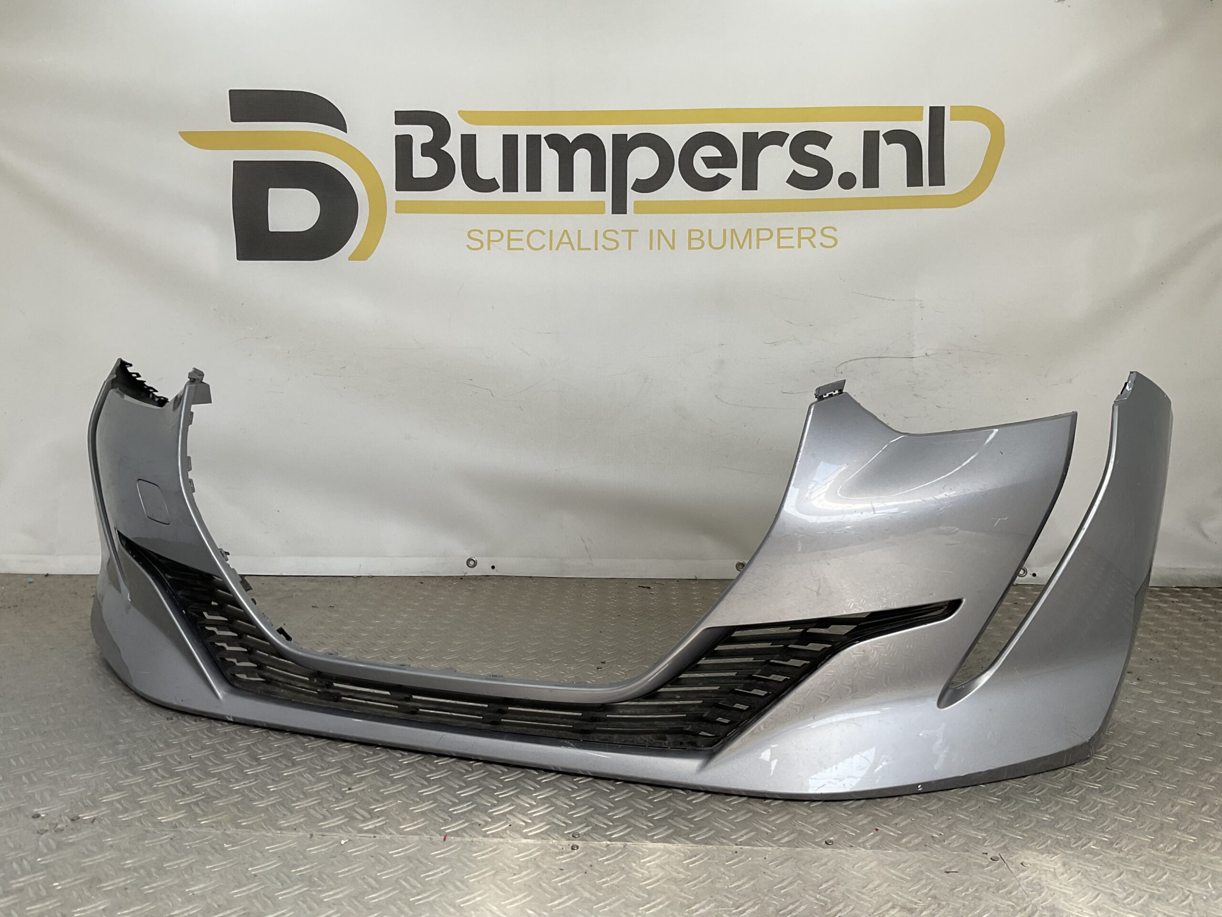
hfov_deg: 61.7
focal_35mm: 29
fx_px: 1024
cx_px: 611
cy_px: 458
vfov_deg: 48.2
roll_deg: -1.6
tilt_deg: -5.6
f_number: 1.8
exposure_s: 1/335
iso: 16
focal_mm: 3
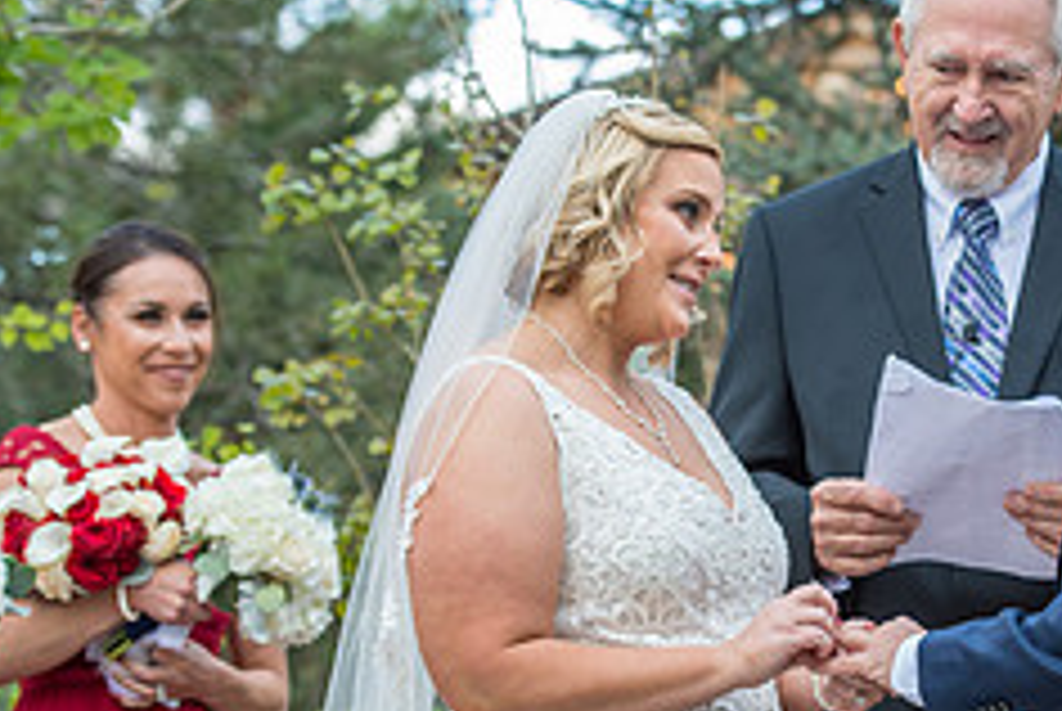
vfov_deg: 6.5
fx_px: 6232
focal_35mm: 211
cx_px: 832
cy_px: 587
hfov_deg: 9.7
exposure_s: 1/200
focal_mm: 86
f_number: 5
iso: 400
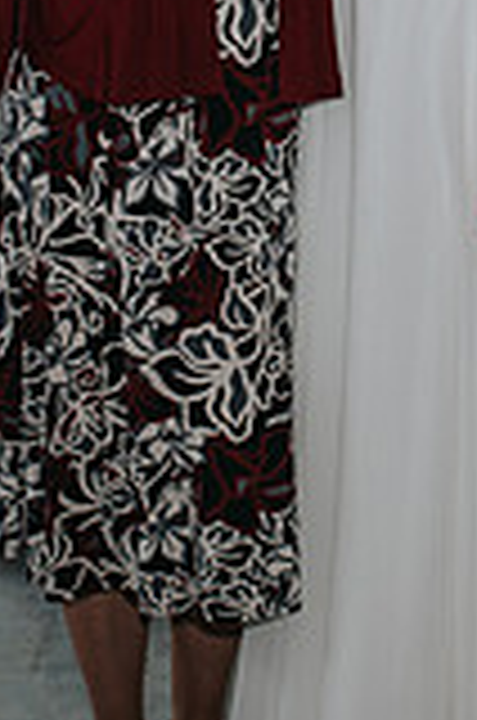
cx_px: 249
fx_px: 2954
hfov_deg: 9.2
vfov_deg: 13.8
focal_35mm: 148
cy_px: 148
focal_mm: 35
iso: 1000
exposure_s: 1/200
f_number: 4.5
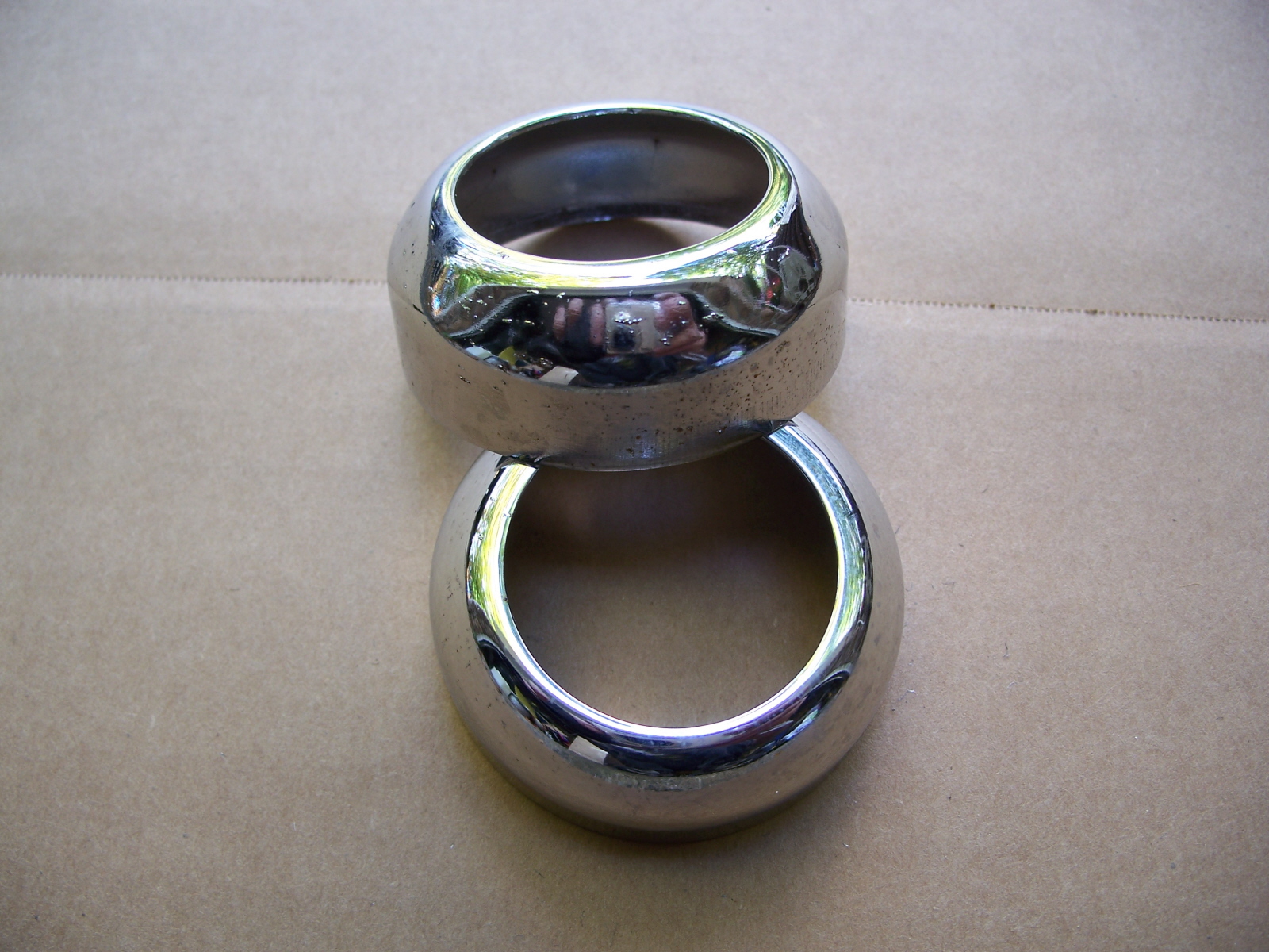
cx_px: 634
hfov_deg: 50.1
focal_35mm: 37
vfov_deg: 38.7
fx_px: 1356
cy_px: 476
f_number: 2.8
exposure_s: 1/40
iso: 64
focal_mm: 7.8
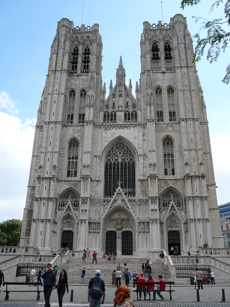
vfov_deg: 52.6
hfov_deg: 40.7
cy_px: 154
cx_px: 115
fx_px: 310
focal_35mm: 35
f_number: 5
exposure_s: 1/400
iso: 80
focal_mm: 5.2
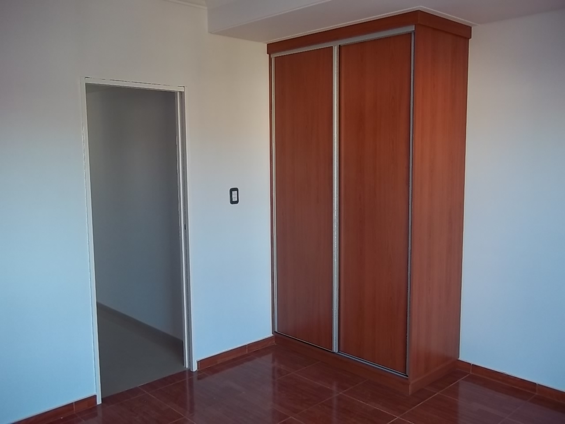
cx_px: 282
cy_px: 212
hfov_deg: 56.8
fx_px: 522
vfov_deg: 44.2
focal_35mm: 32
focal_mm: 5.7
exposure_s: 1/40
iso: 80
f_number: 2.9
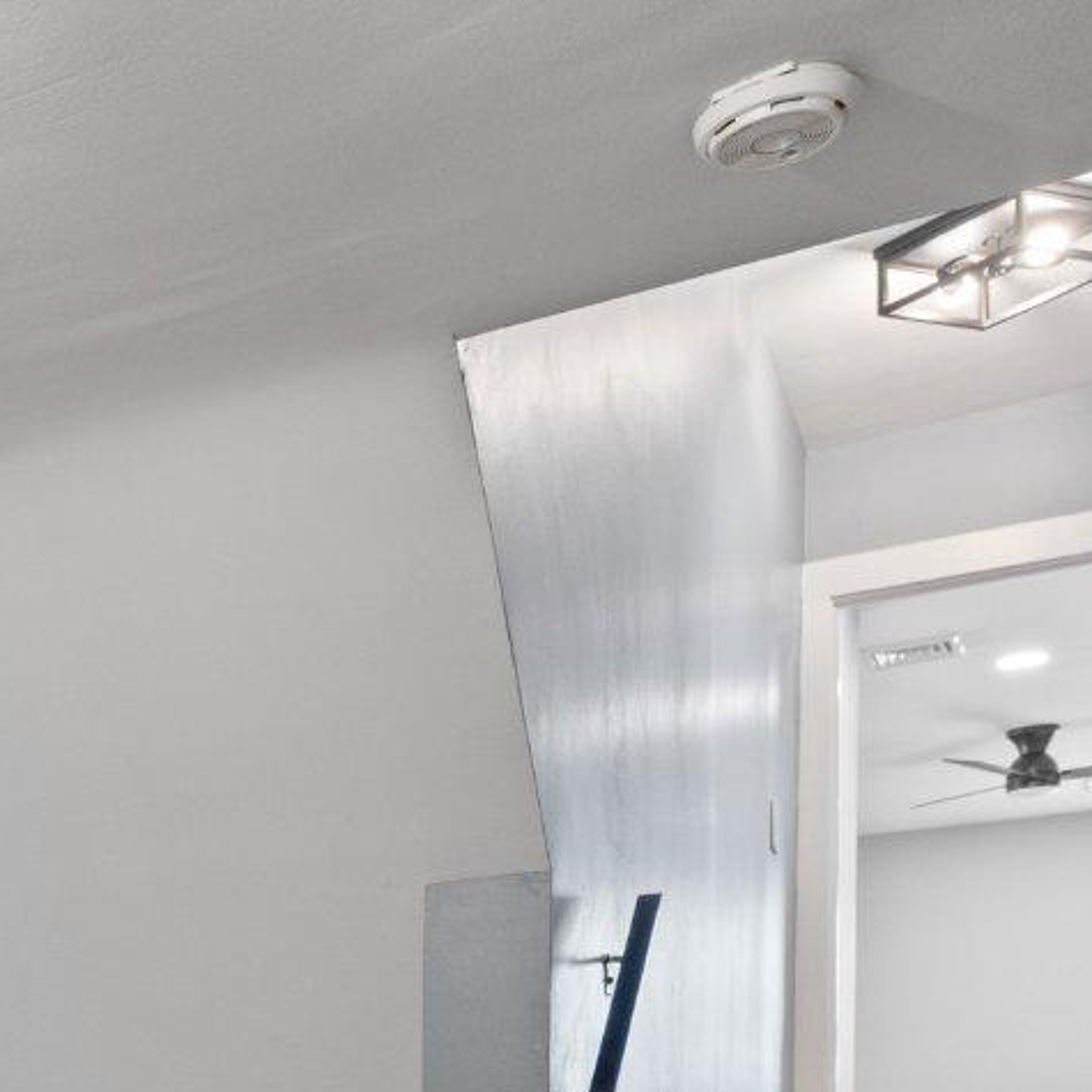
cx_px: -653
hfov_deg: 22.9
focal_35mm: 57
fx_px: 2028
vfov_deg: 27.0
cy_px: 1277
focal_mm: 15.5
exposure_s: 1/8
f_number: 6.3
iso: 1600
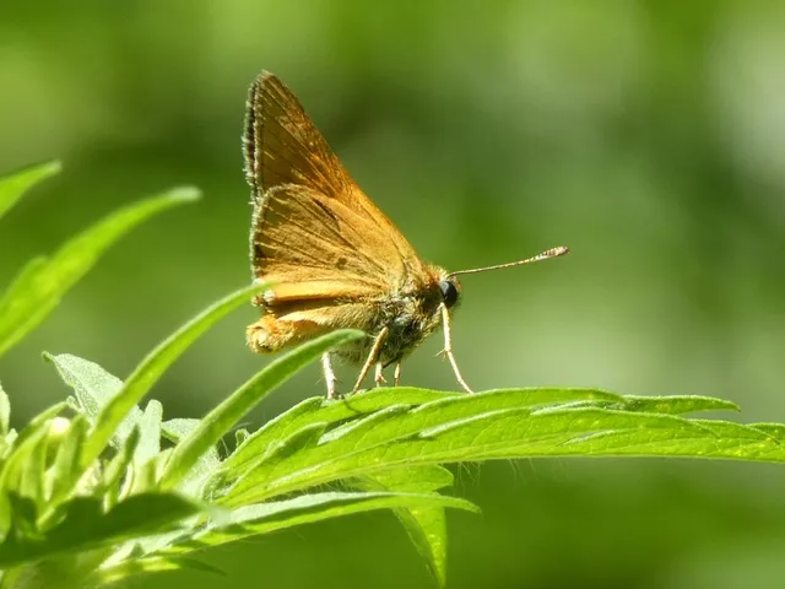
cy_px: 294
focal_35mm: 339
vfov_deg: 4.4
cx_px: 392
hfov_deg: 5.8
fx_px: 7688
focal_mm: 60.8
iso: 100
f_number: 5.6
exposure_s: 1/80
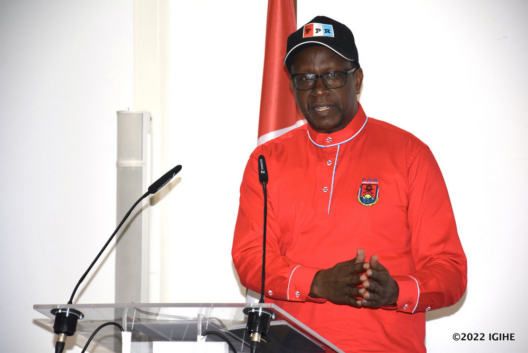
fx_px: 2312
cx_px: 264
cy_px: 176
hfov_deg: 13.0
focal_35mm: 158
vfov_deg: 8.7
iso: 800
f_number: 5.6
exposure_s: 1/60
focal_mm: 105
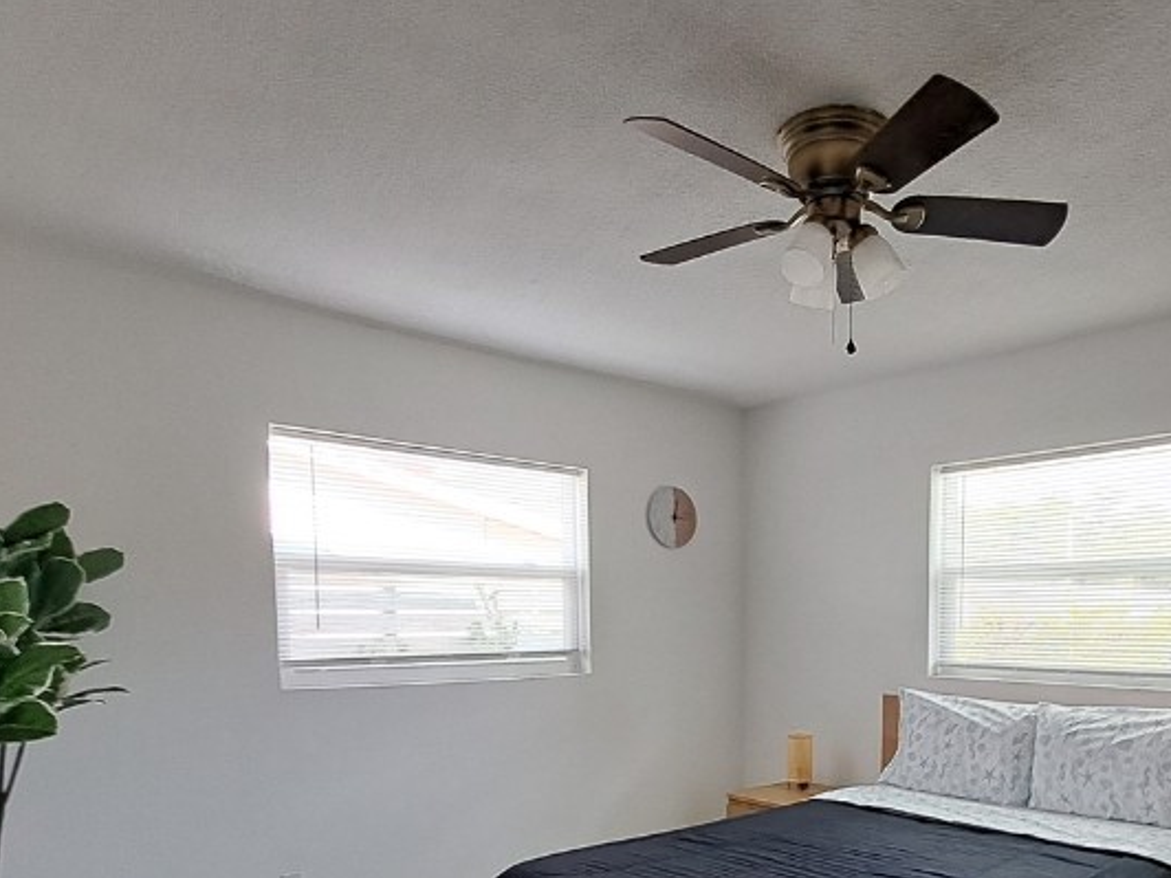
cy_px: 687
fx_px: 846
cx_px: 788
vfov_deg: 51.8
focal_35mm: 25
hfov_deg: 67.3
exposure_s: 1/40
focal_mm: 1.74
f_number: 2.2
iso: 50
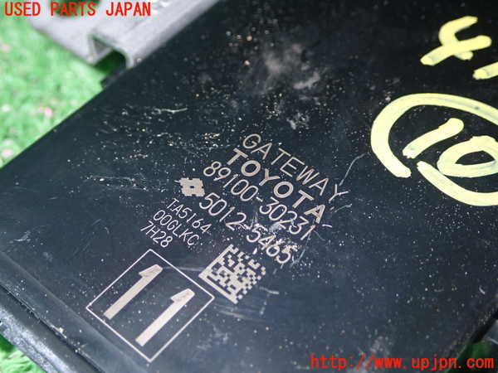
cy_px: 186
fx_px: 834
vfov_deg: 25.2
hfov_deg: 33.2
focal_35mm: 58
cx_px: 249
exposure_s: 1/60
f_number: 10
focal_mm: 10.35
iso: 500
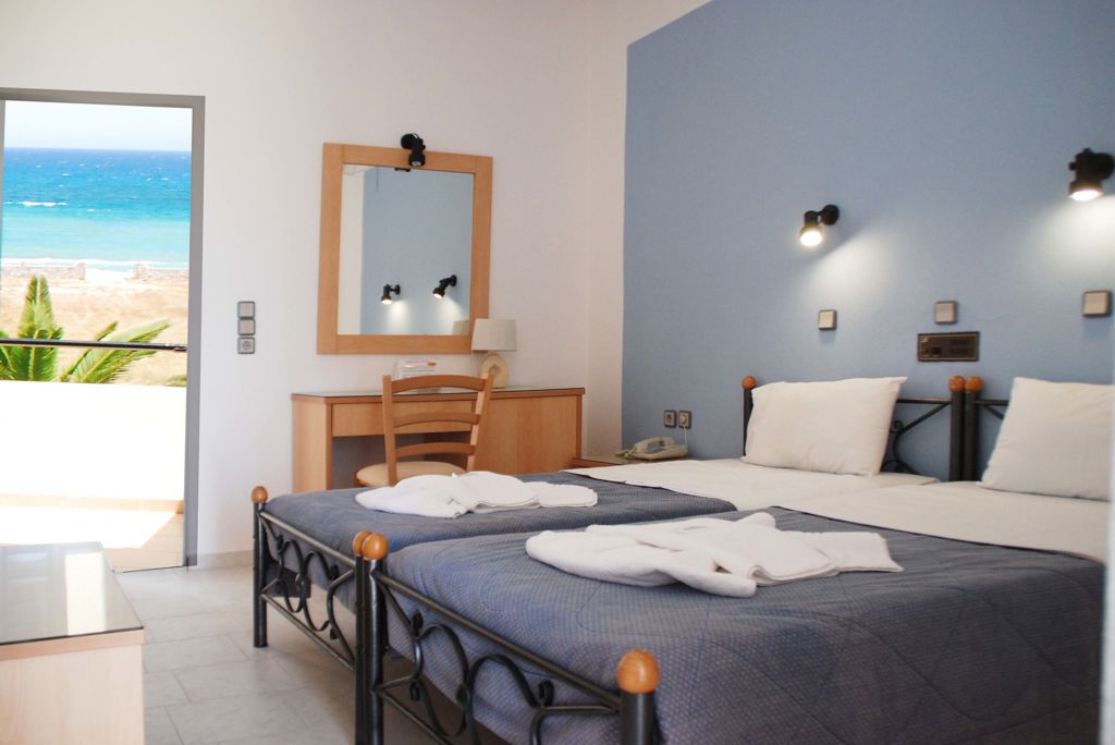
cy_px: 372
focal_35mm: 27
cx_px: 558
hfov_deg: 67.4
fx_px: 837
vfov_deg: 48.0
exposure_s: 1/100
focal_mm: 18
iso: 400
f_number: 3.5
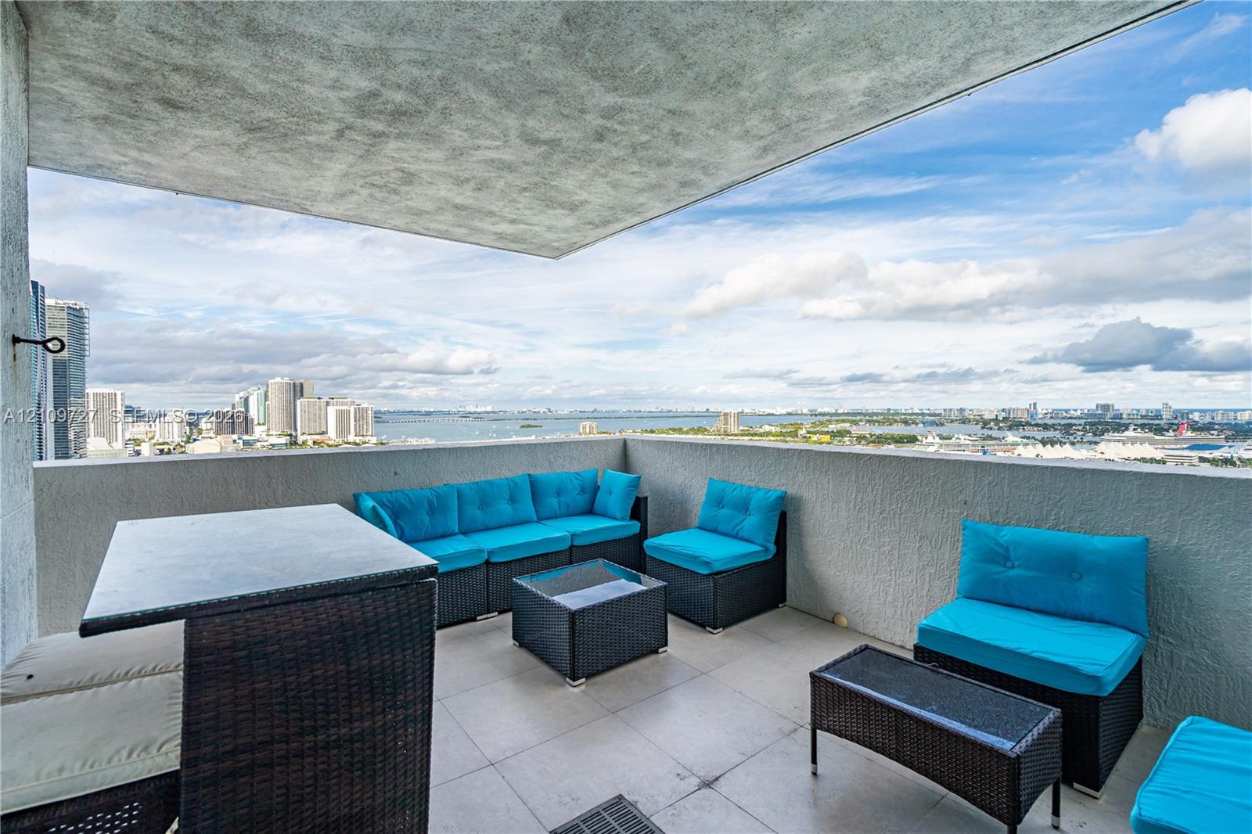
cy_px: 417
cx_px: 626
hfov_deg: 96.7
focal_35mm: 16
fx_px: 556
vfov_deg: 73.7
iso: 100
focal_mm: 16
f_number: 8
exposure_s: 1/250
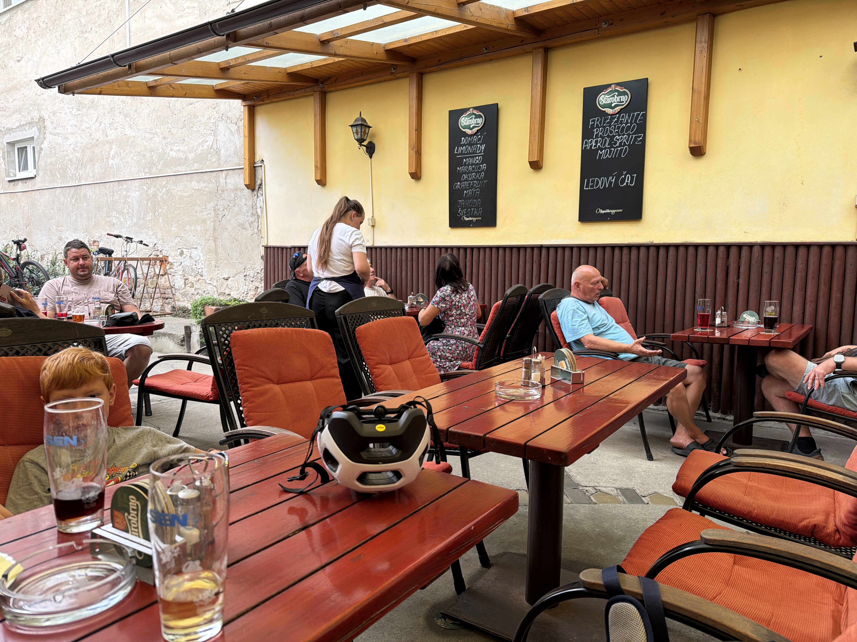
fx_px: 594
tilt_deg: -6.3
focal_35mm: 24
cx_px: 428
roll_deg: -0.8
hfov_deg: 71.6
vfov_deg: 56.8
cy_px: 321
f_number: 1.78
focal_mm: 6.76
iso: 64
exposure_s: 1/227
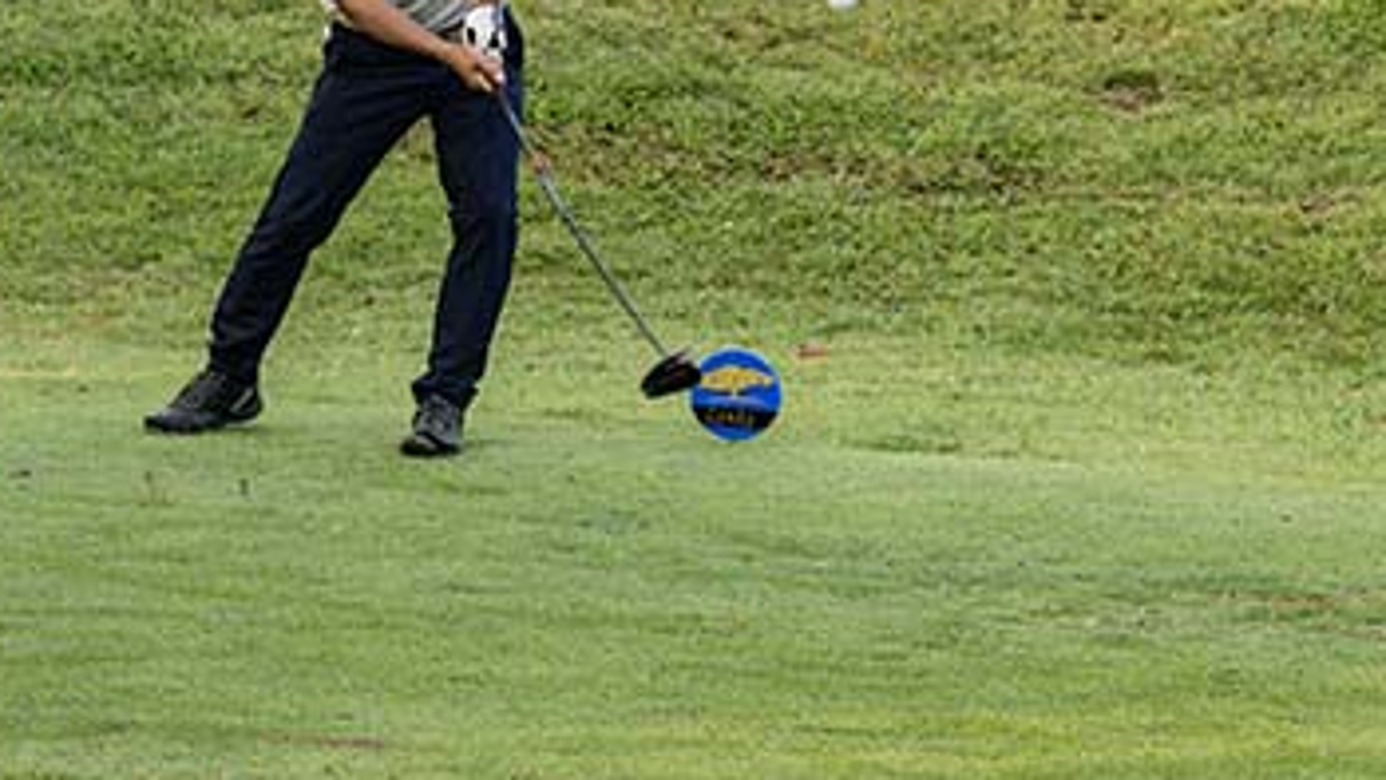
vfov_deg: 4.4
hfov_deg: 7.8
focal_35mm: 273
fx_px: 10035
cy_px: -131
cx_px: -313
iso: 4500
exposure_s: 1/2500
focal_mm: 95
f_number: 5.6
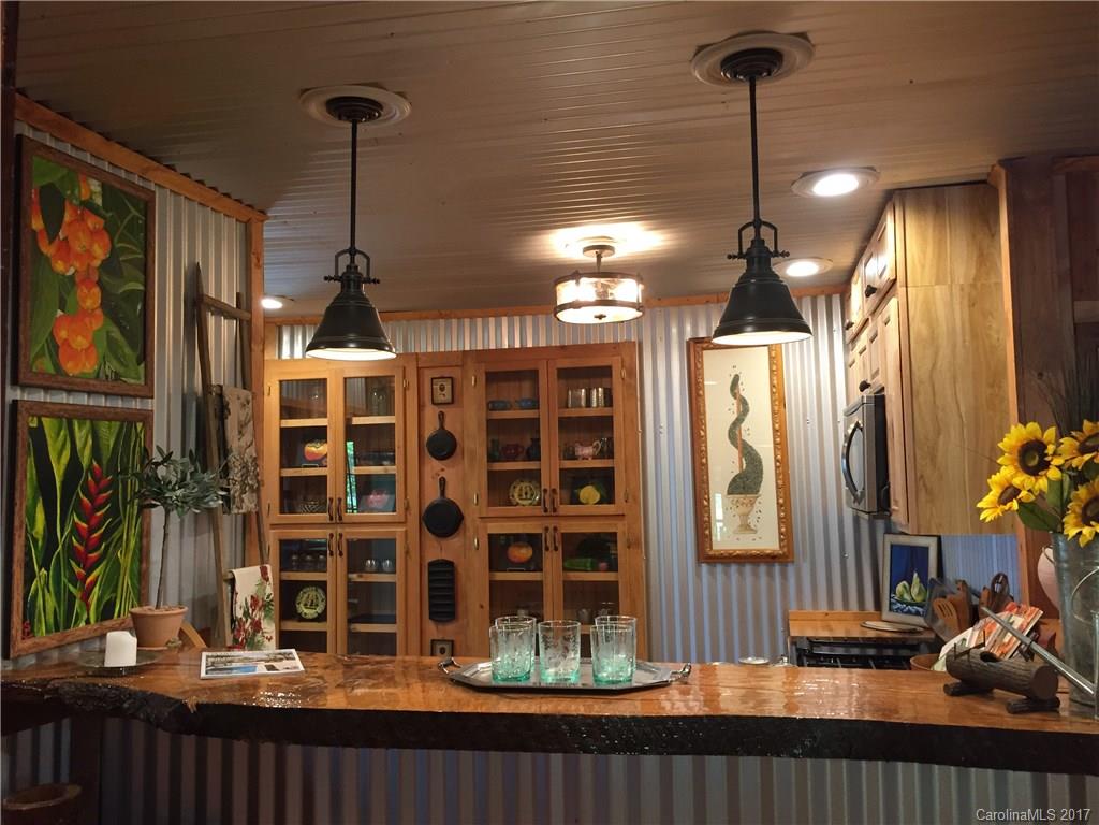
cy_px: 412
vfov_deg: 48.2
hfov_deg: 61.7
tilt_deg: +3.1
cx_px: 550
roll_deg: -0.1
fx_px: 921
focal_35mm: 29
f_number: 2.2
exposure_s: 1/30
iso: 125
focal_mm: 4.15
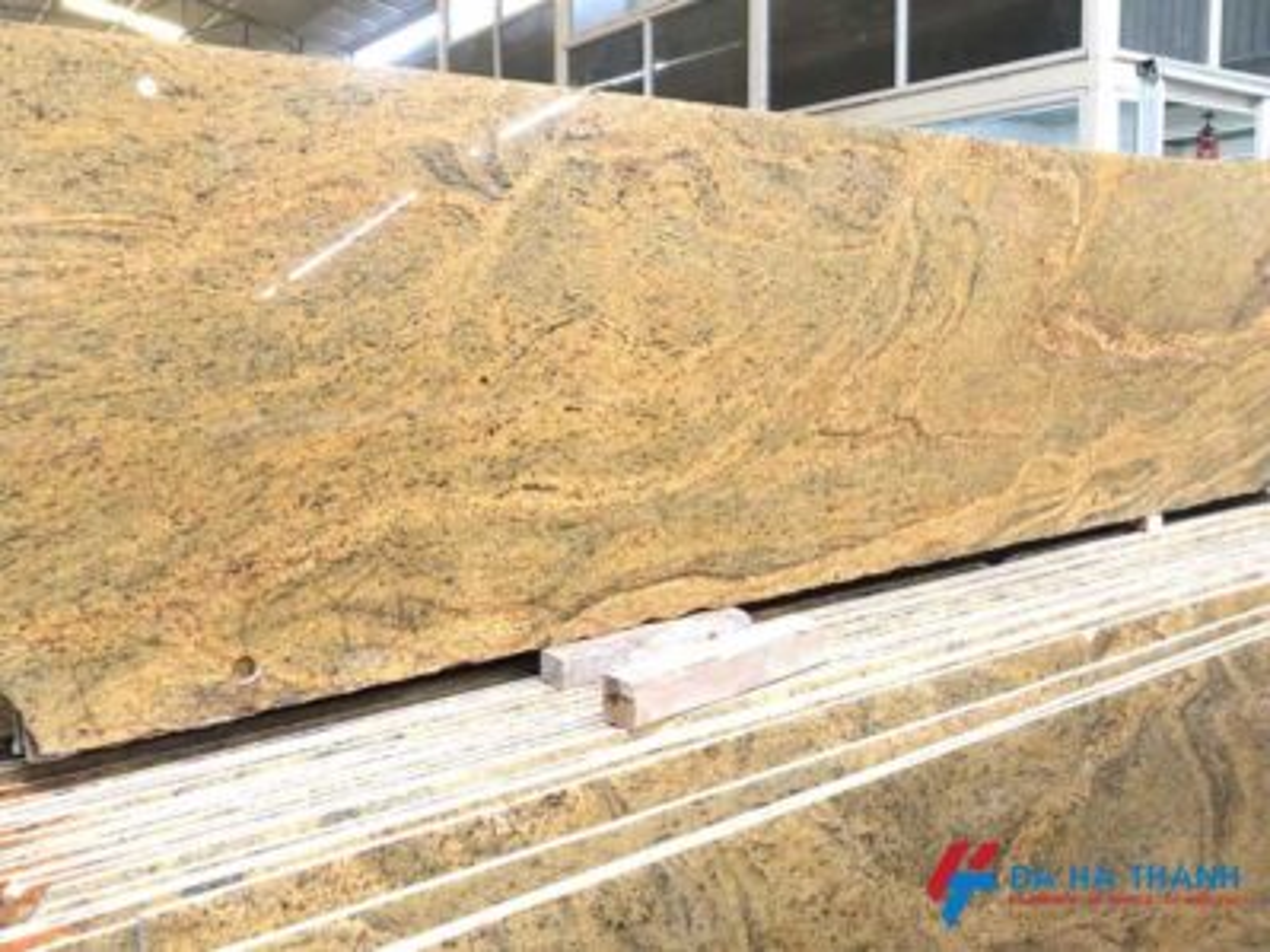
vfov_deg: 48.2
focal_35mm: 29
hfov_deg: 61.7
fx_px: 1064
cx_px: 635
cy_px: 476
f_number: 2.2
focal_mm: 4.15
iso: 32
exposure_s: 1/33
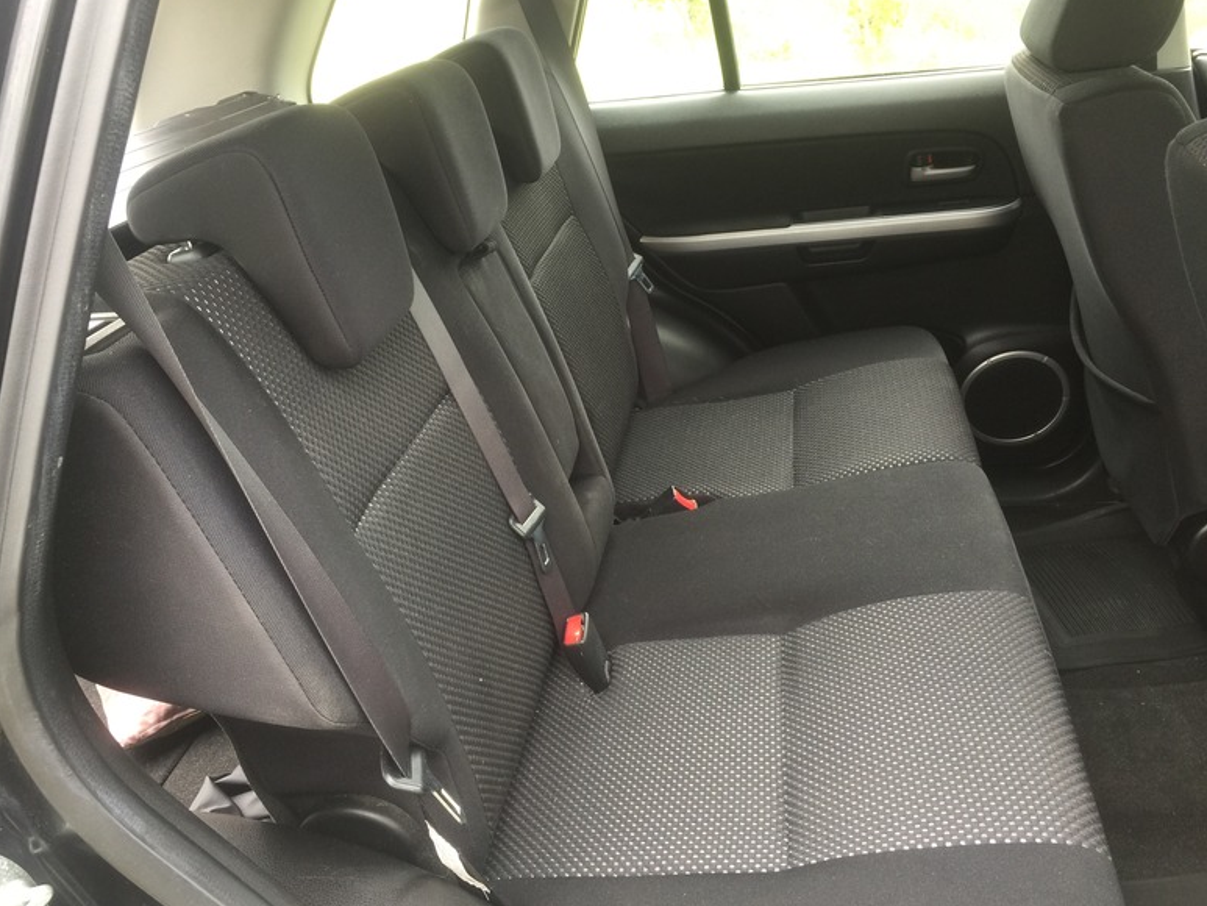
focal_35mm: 30
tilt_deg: -25.5
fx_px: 1046
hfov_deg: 59.9
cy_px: 450
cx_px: 584
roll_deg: +7.8
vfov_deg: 46.8
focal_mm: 4.15
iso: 32
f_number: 2.2
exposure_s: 1/33
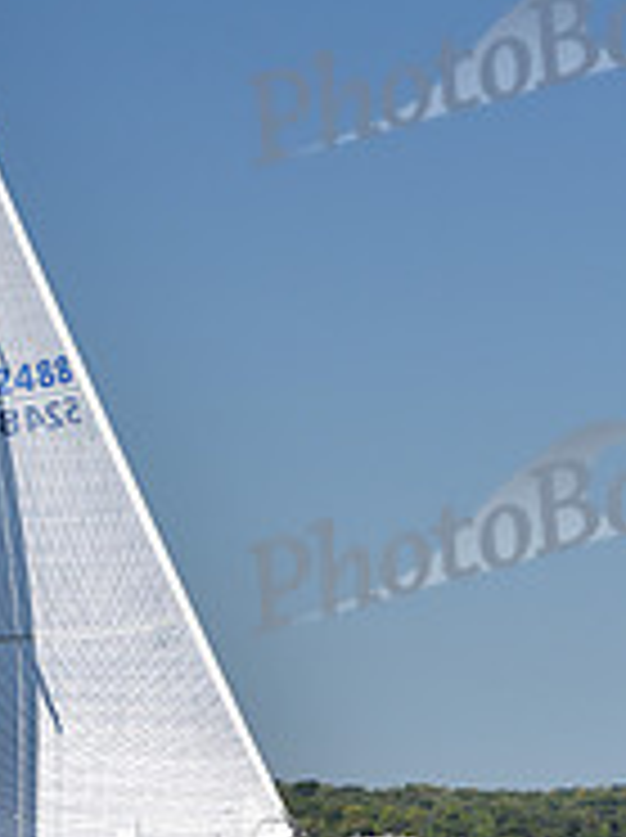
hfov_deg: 4.5
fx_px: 7975
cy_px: 346
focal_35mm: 330
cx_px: 16
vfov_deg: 6.0
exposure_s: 1/800
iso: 200
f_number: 4
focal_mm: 110
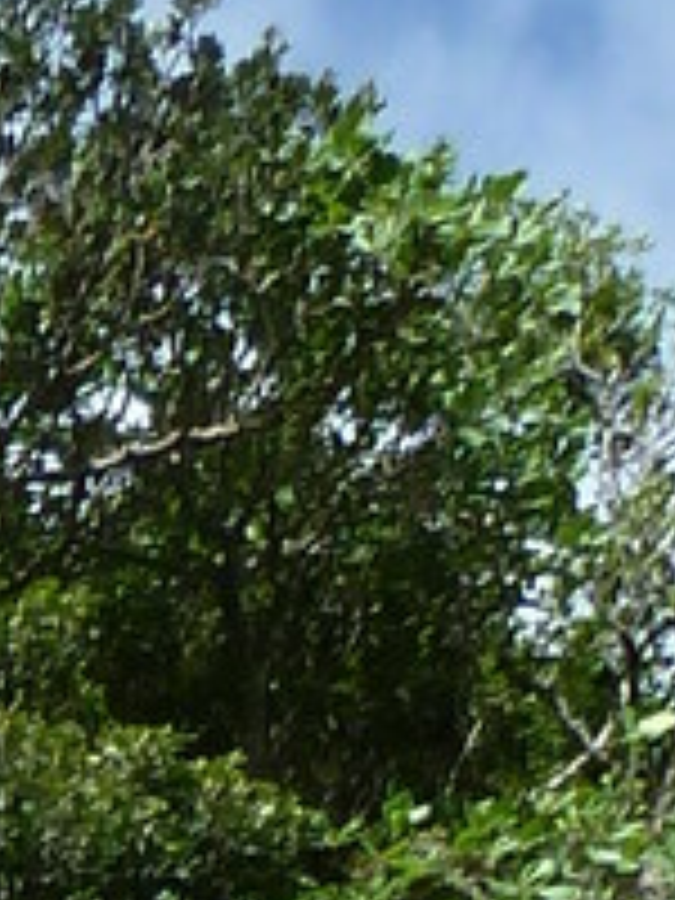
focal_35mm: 200
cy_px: 3262
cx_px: -1678
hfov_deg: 6.5
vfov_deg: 7.7
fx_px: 5200
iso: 80
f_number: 4
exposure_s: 1/500
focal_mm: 4.1
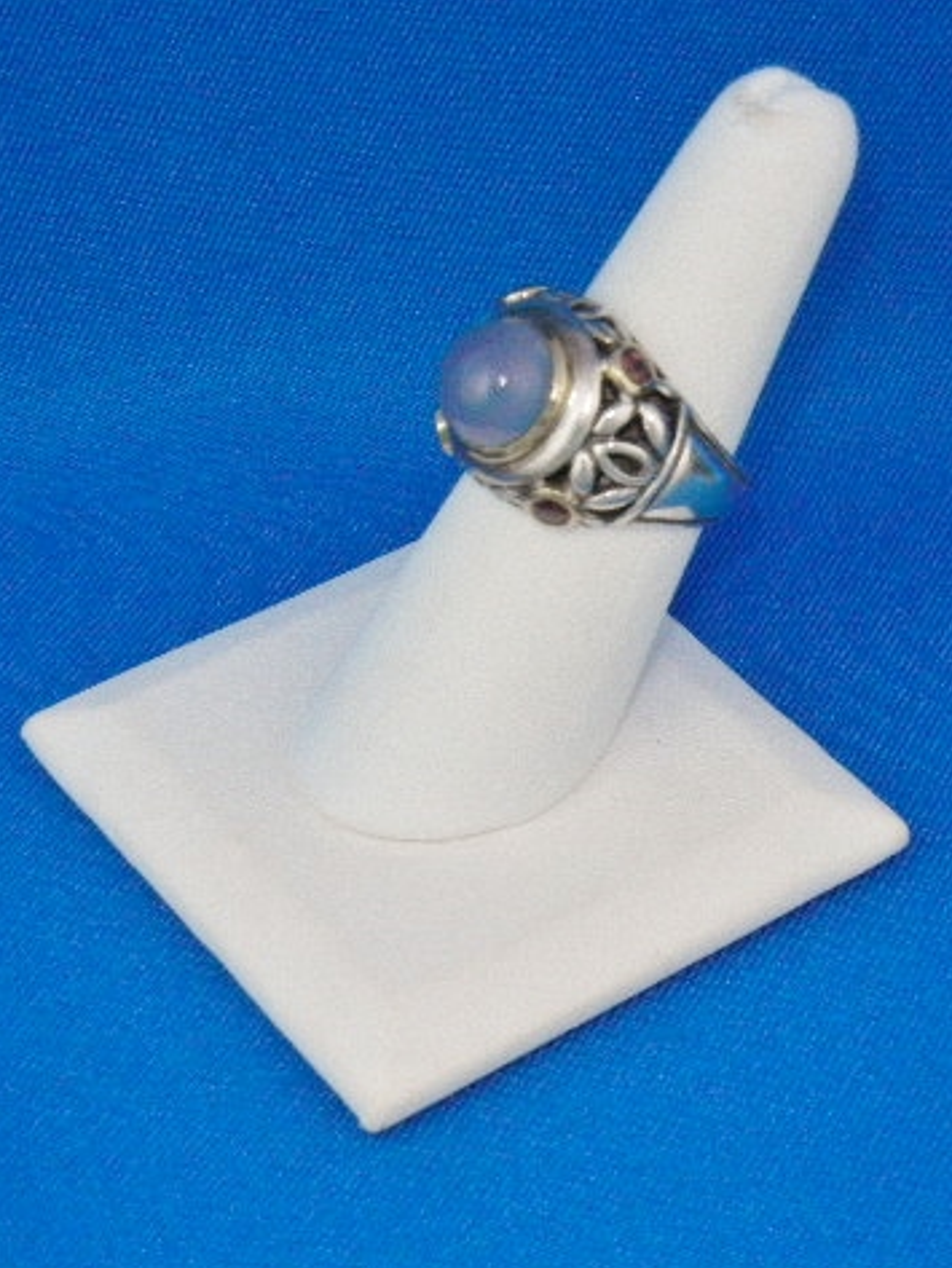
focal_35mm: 92
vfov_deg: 21.3
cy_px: 641
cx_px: 571
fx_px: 3372
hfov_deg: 16.1
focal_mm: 12.2
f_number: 8.2
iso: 800
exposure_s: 1/30
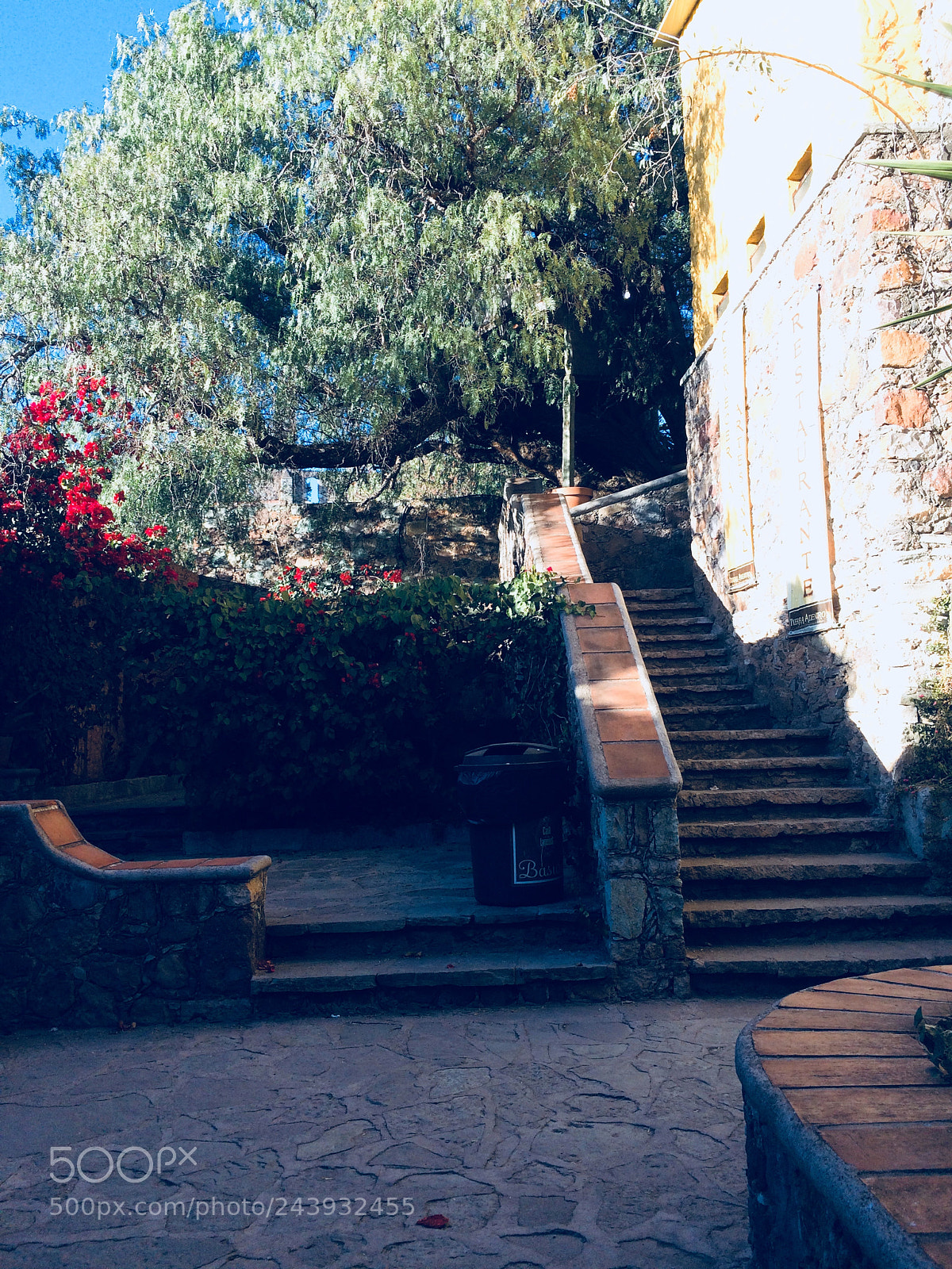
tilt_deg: +4.6
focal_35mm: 29
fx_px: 1063
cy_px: 634
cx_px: 476
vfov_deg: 61.7
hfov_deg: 48.2
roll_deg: +1.4
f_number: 2.2
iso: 32
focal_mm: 4.15
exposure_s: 1/622
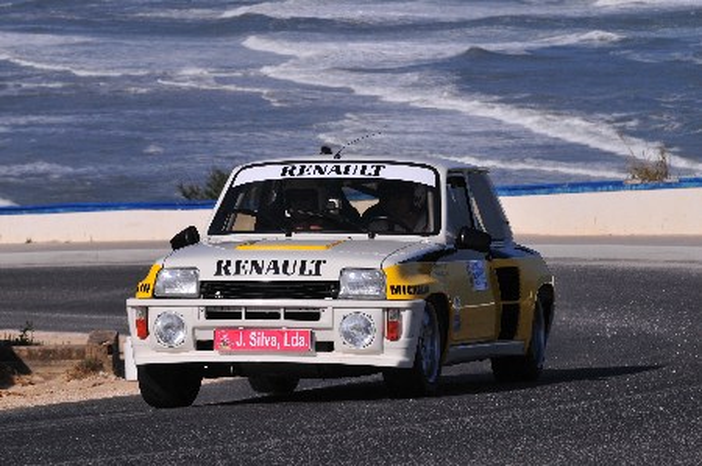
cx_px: 351
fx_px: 4383
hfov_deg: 9.2
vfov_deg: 6.1
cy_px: 233
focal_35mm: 225
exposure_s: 1/800
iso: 250
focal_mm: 150
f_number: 10
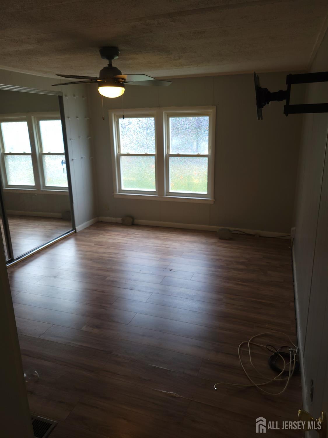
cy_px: 219
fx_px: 328
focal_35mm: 26
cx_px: 164
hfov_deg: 53.1
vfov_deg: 67.3
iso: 40
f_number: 1.8
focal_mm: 5.4
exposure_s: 1/120
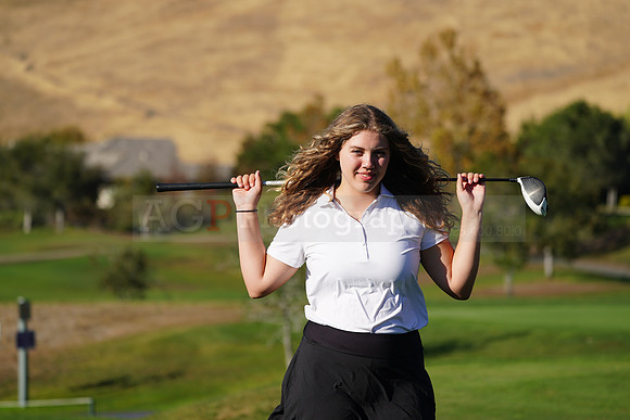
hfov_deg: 12.2
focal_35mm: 169
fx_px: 2958
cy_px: 210
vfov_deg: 8.1
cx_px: 315
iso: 100
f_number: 5.6
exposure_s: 1/640
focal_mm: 169
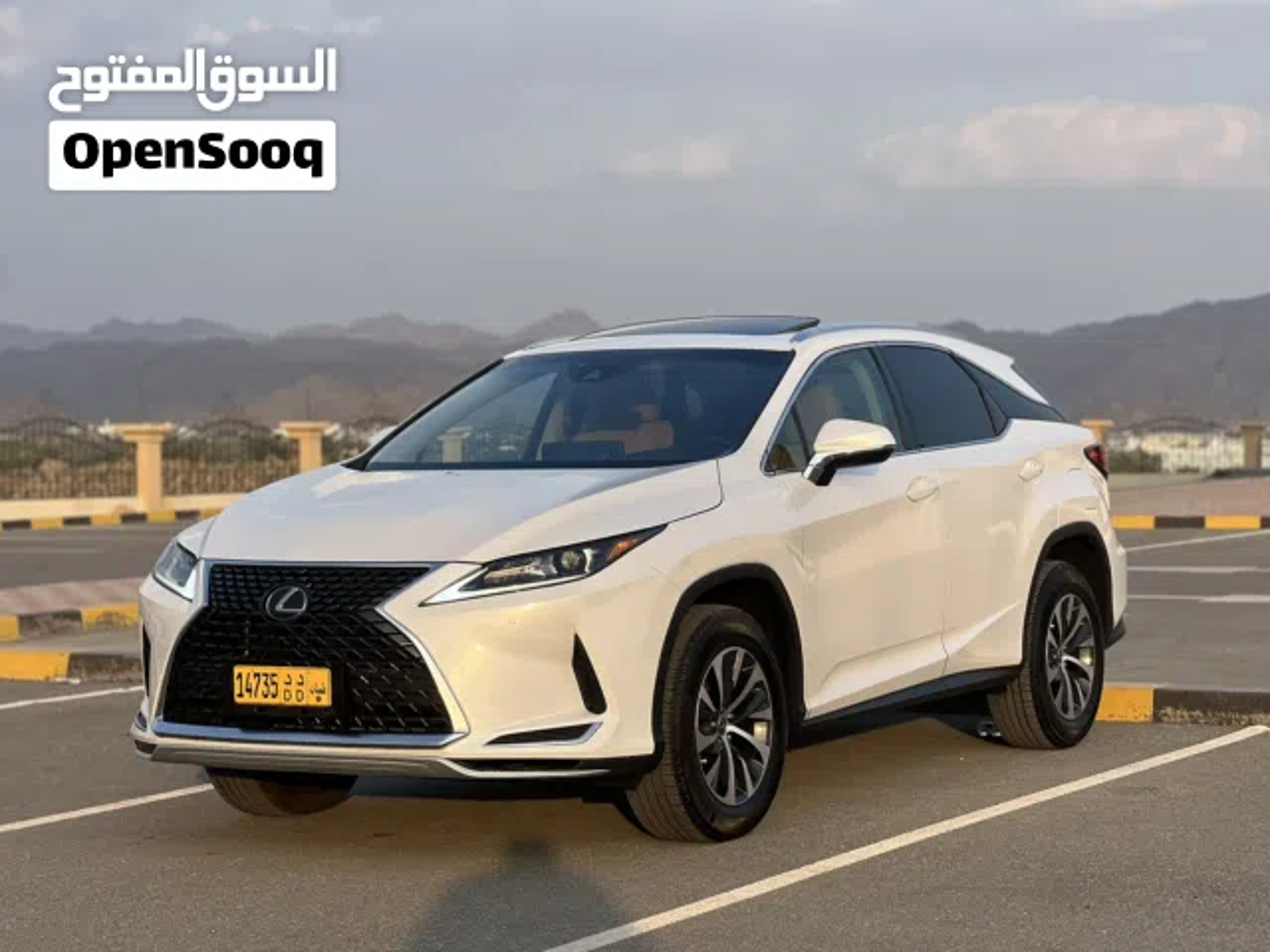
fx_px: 2825
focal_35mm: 77
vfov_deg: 19.1
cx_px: 635
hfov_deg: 25.3
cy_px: 476
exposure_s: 1/239
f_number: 2.8
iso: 25
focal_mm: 9
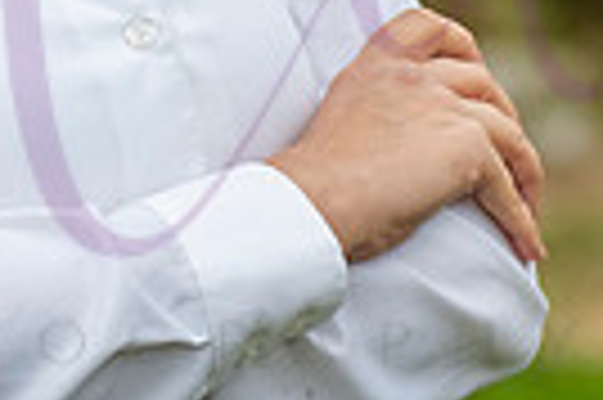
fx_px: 6675
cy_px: -452
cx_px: -126
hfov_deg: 5.2
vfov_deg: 3.4
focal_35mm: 399
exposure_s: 1/800
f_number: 4.5
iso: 1000
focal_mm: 92
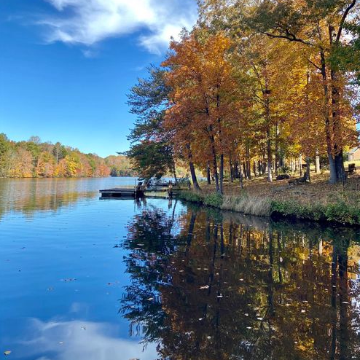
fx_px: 365
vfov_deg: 52.1
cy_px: 141
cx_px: 181
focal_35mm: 31
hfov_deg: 52.5
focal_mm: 4.25
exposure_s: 1/363
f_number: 1.8
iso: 32
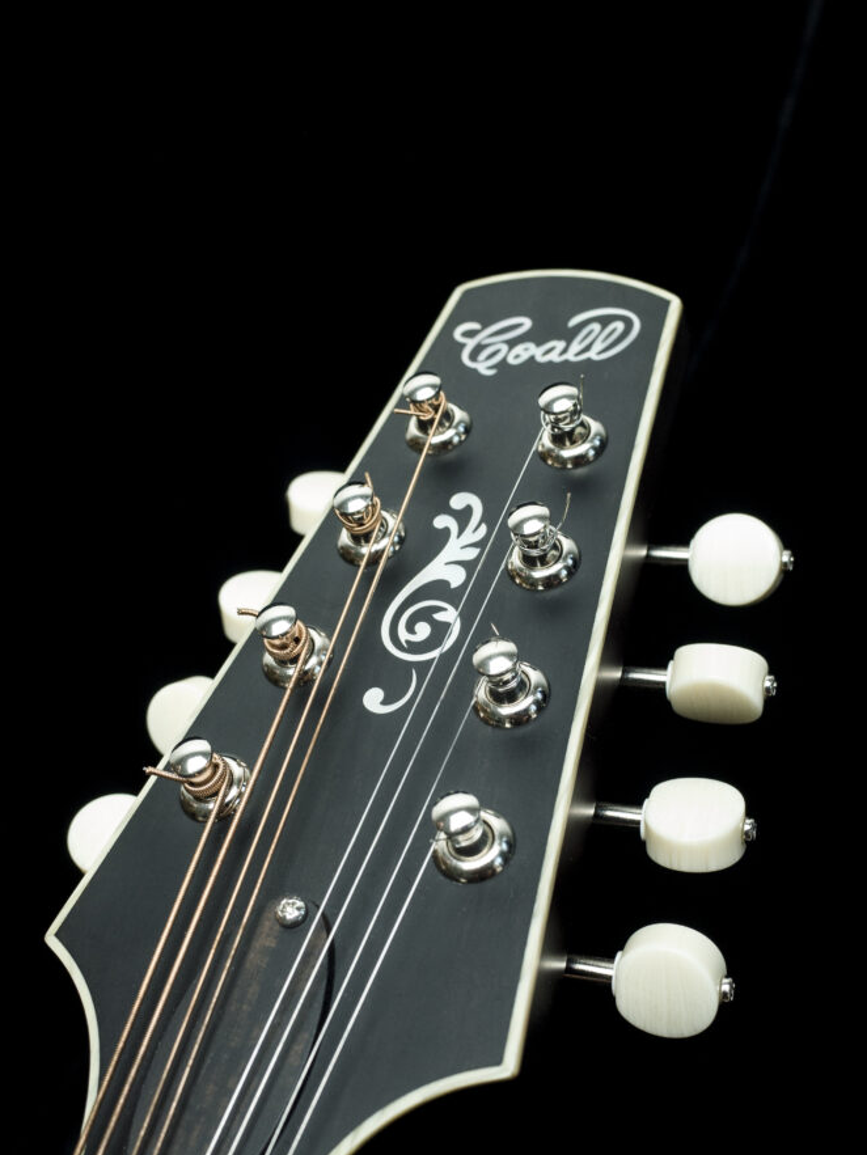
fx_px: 1302
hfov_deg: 36.8
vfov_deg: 47.7
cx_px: 430
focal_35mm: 39
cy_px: 655
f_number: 5
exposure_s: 1/250
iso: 400
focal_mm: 18.3
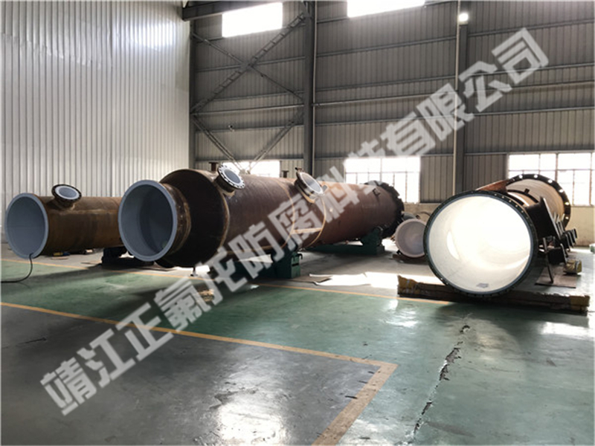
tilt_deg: -2.8
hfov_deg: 63.4
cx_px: 298
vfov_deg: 49.7
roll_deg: -1.2
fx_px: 481
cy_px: 223
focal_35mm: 28
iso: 20
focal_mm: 3.99
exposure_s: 1/50
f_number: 1.8
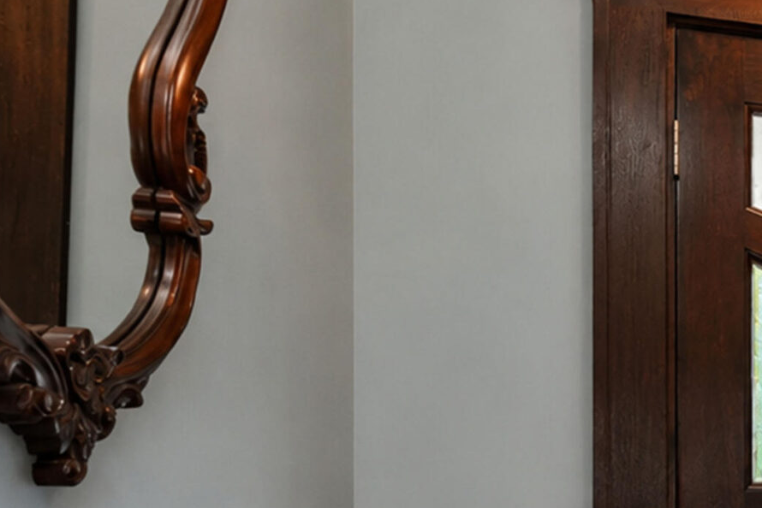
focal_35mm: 46
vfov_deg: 27.7
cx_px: 967
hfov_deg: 32.9
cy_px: 501
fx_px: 974
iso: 64
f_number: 4
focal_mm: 16
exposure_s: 1/15
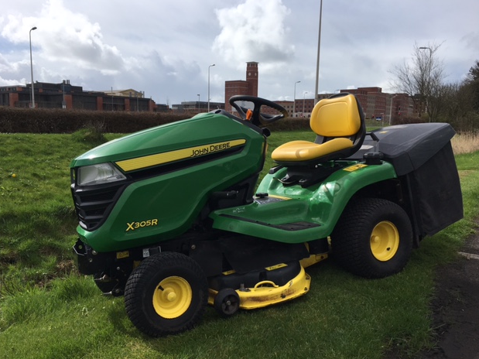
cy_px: 180
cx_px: 238
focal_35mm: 30
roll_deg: -1.3
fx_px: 415
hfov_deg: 60.0
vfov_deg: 46.8
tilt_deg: -7.1
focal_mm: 4.15
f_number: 2.2
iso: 25
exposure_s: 1/2747
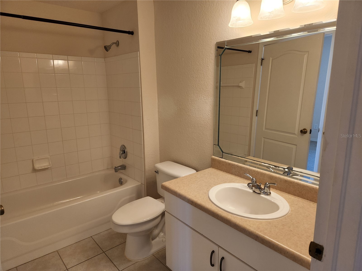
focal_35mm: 23
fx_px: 241
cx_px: 181
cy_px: 136
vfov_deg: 58.9
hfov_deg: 73.9
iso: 160
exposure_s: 1/120
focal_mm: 5.4
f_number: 1.8
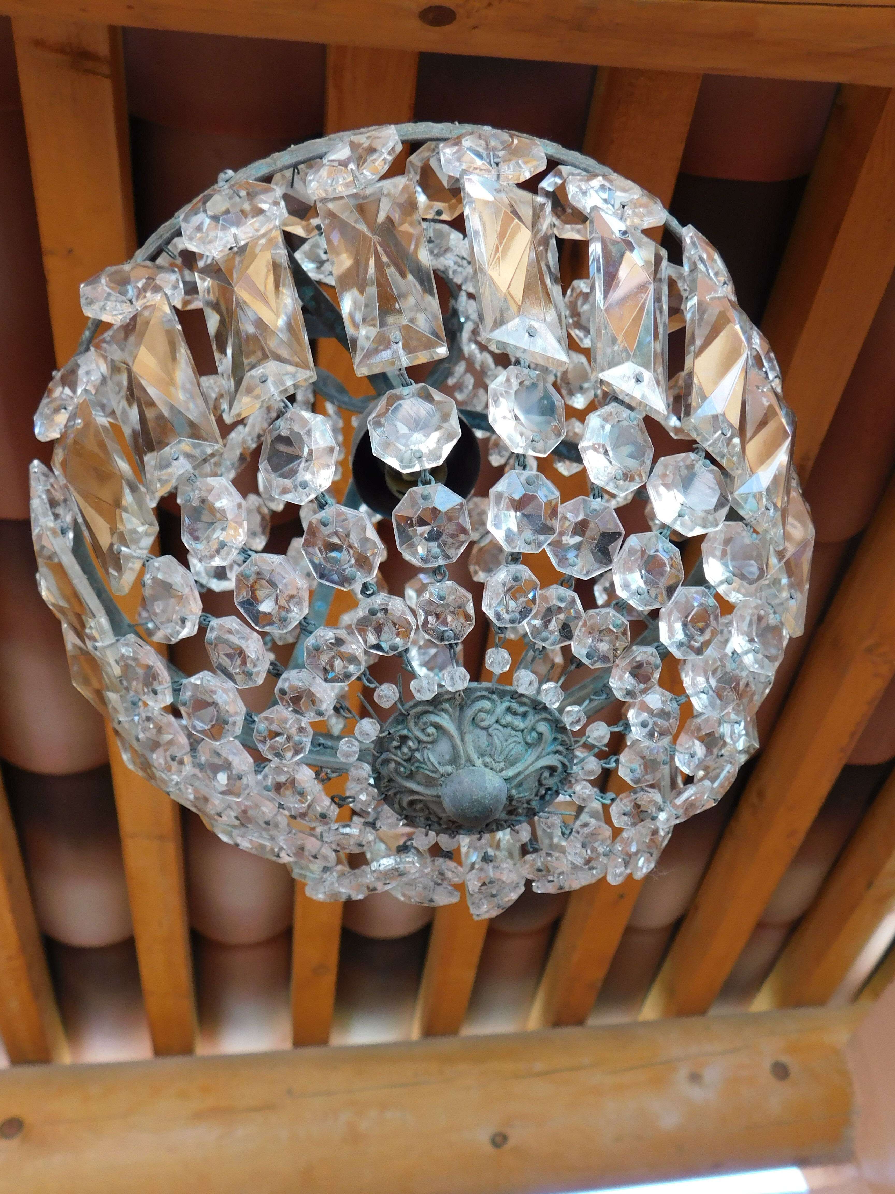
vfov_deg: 60.0
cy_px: 597
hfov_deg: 46.8
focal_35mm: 30
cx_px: 448
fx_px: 1034
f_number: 3.2
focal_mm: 5.3
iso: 125
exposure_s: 1/60
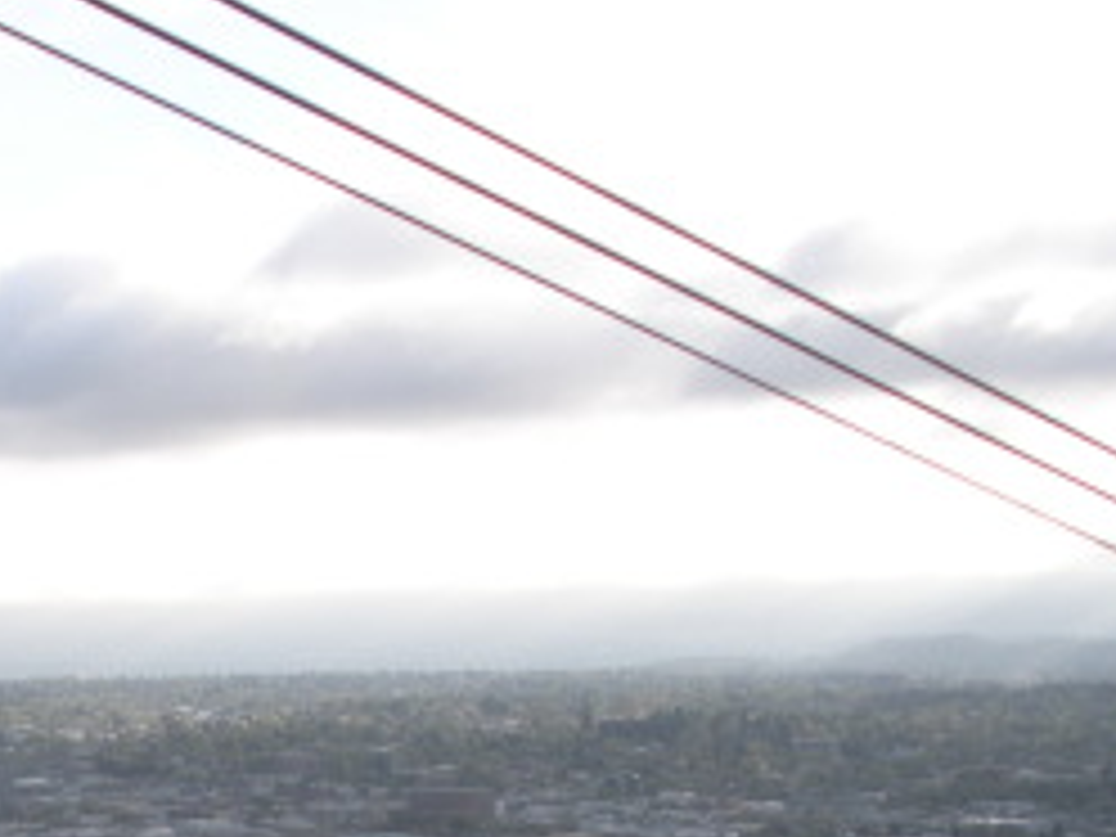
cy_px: 1004
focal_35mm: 93
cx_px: 27
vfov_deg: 15.3
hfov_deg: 20.5
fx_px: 2998
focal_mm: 6.3
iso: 64
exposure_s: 1/310
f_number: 3.5
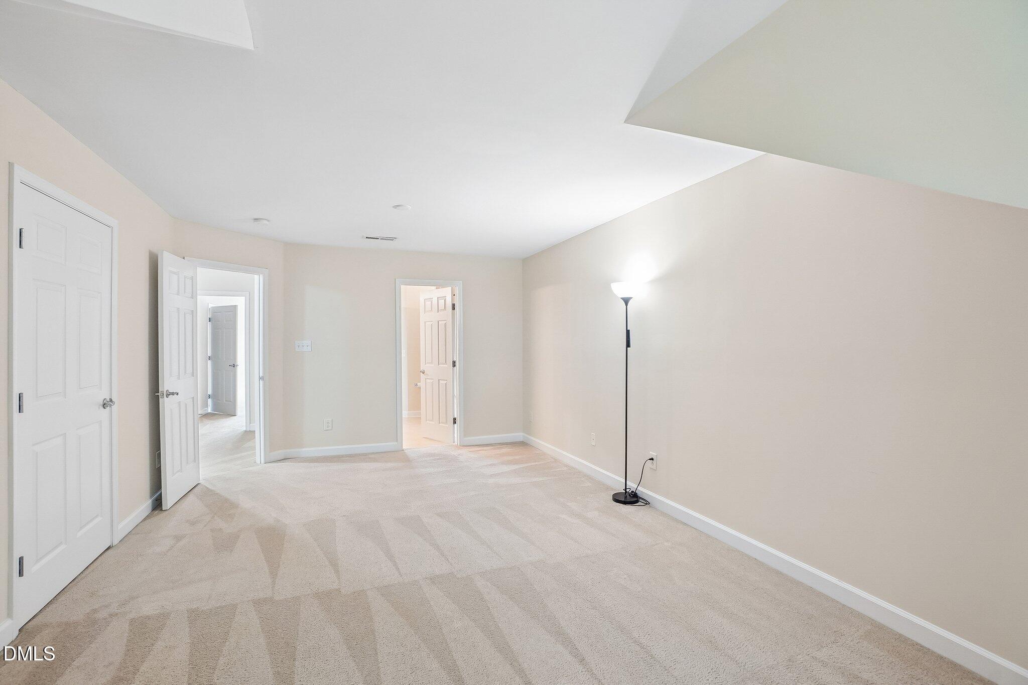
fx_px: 428
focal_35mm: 15
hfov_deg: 100.4
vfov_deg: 77.3
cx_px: 514
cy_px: 342
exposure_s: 1/2
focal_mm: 10
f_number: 8
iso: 400
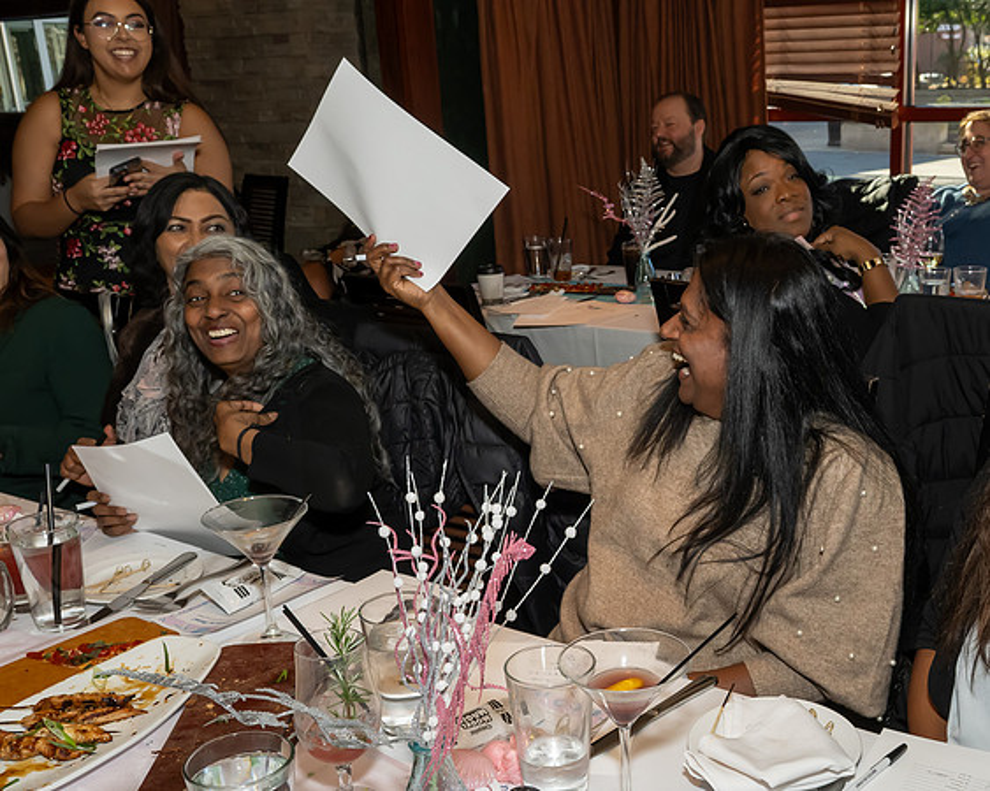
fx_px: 1166
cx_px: 695
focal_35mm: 40
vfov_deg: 37.4
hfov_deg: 45.0
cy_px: 466
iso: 1000
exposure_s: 1/250
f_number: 7.1
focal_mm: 20
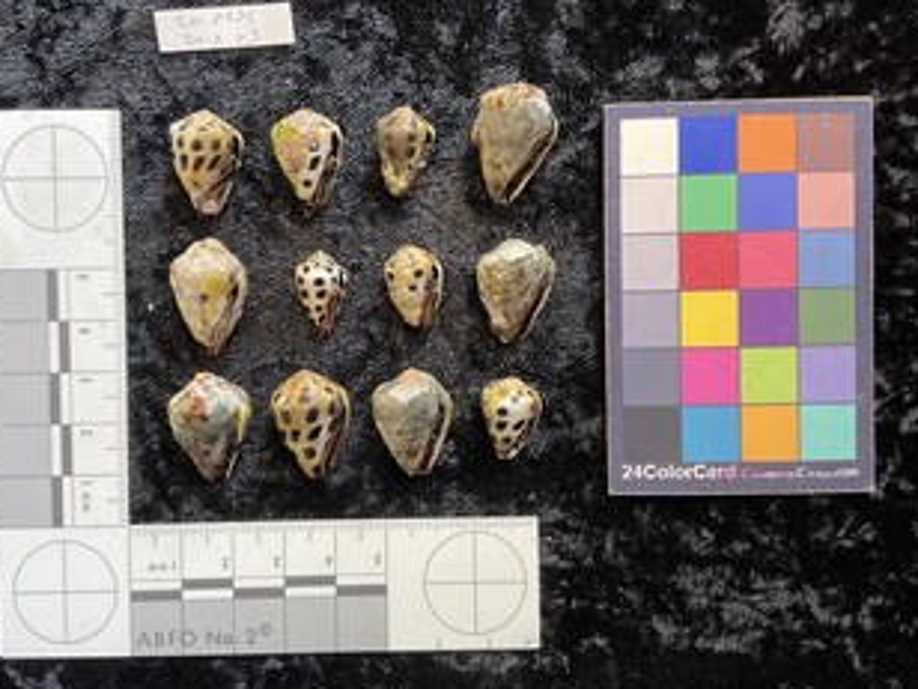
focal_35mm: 33
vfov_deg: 42.9
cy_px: 333
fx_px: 875
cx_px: 405
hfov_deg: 55.2
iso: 50
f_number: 1.8
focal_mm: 3
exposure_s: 1/50
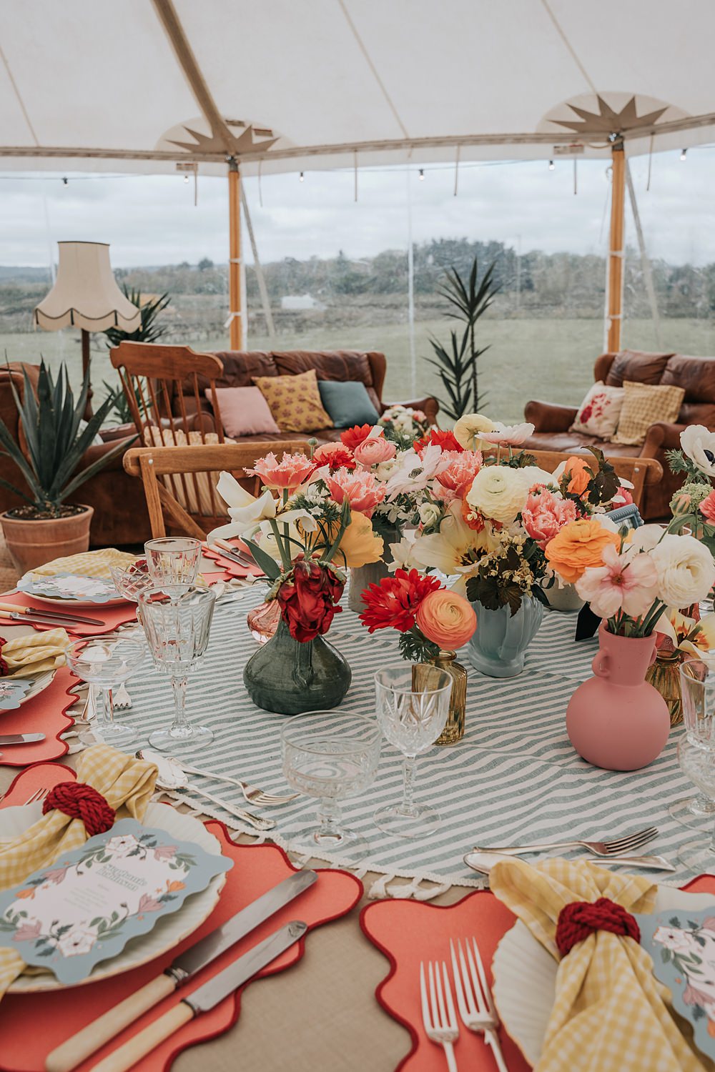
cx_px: 358
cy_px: 536
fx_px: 941
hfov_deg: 41.6
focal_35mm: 32
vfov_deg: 59.3
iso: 250
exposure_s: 1/250
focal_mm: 31.6
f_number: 6.3
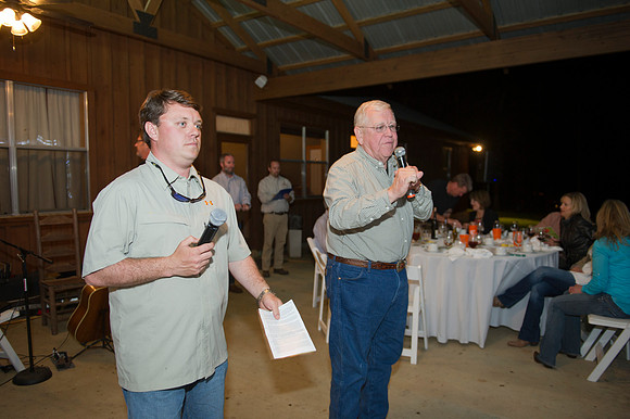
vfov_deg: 47.9
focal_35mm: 27
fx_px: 472
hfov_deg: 67.4
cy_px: 210
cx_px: 315
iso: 800
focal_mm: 27
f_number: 2.8
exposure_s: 1/60
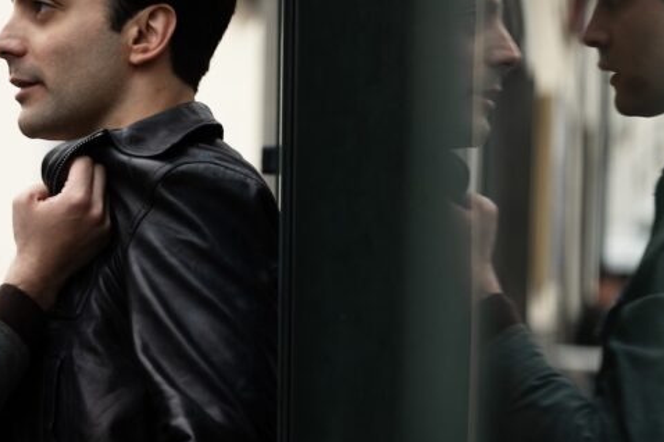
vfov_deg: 7.0
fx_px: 3613
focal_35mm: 196
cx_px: 288
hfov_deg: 10.5
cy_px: 167
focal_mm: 130
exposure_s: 1/250
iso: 320
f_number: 4
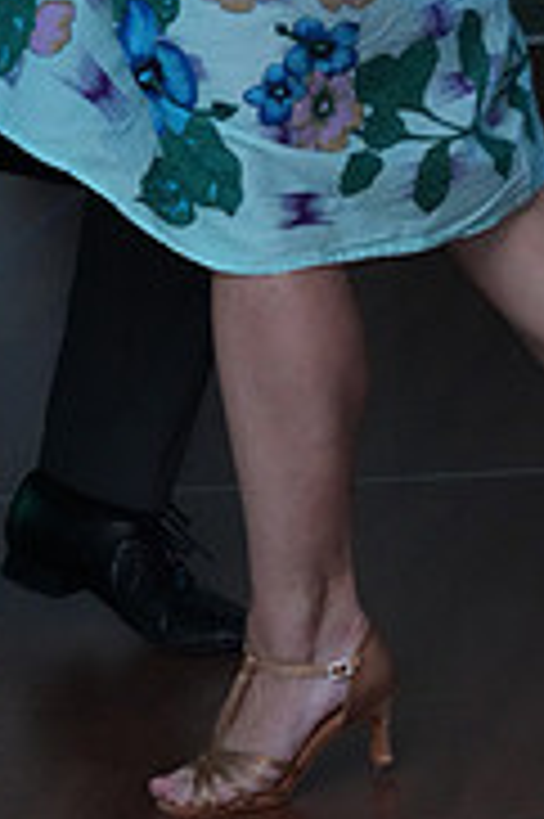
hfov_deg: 4.8
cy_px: -387
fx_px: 6449
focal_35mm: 284
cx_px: 335
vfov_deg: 7.2
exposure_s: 1/200
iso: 8000
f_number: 4.5
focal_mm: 89
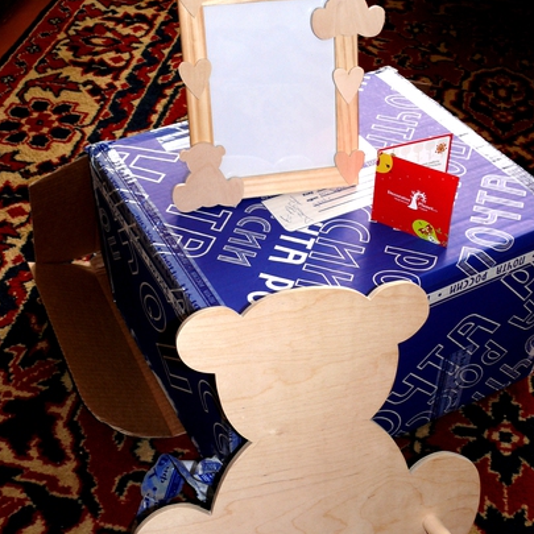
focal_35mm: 48
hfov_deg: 35.4
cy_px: 285
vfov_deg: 35.3
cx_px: 264
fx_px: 838
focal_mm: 8.5
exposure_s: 1/30
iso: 100
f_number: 2.8
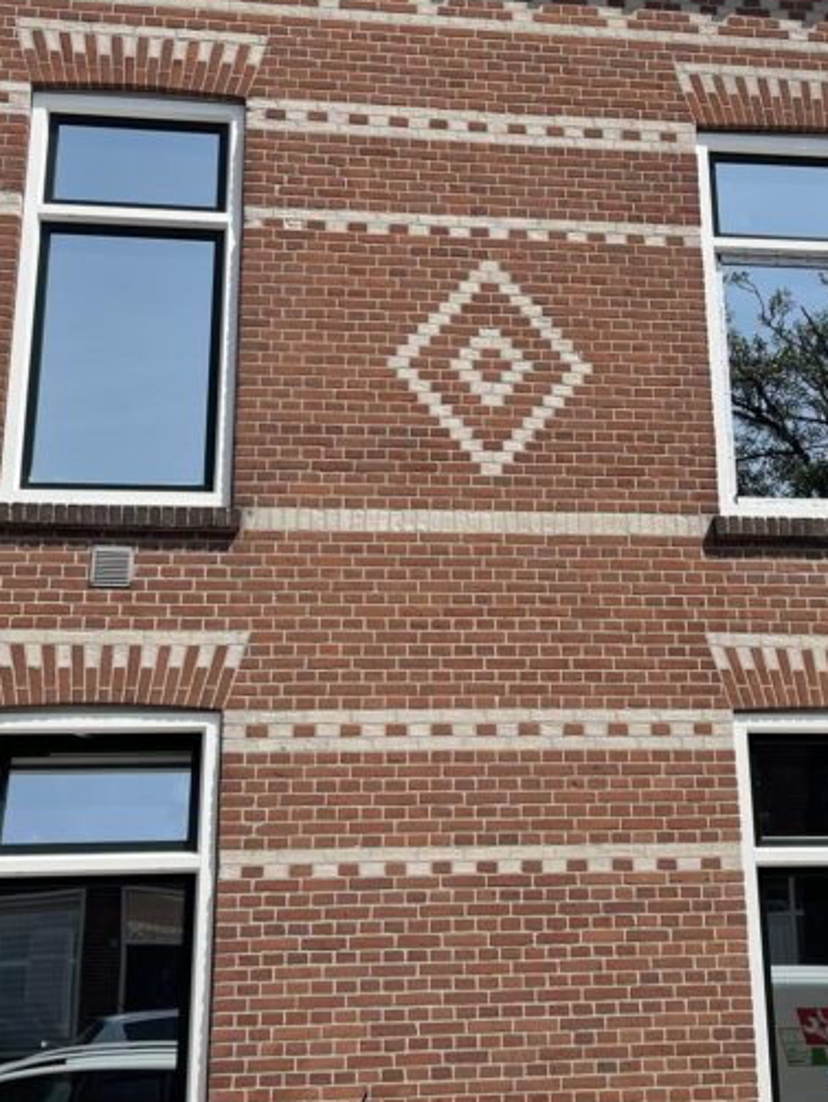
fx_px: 1689
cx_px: 525
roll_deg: +1.5
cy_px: 353
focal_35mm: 53
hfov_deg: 27.4
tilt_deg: +19.3
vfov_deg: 35.7
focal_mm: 5.1
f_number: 1.6
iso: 32
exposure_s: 1/4717
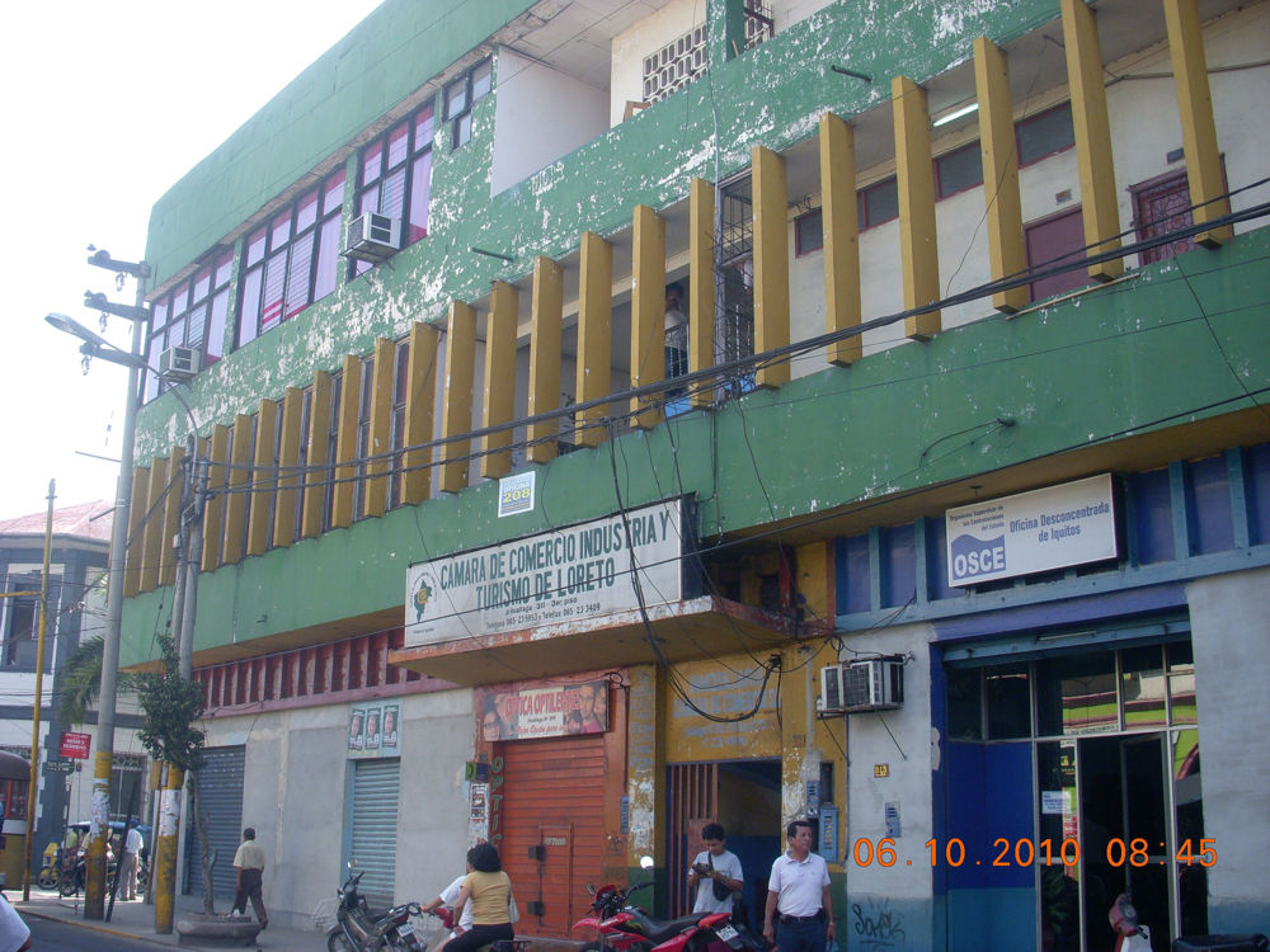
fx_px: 1394
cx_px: 635
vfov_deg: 37.7
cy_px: 476
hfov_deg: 49.0
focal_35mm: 38
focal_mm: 6.3
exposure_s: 1/200
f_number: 3.3
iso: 100
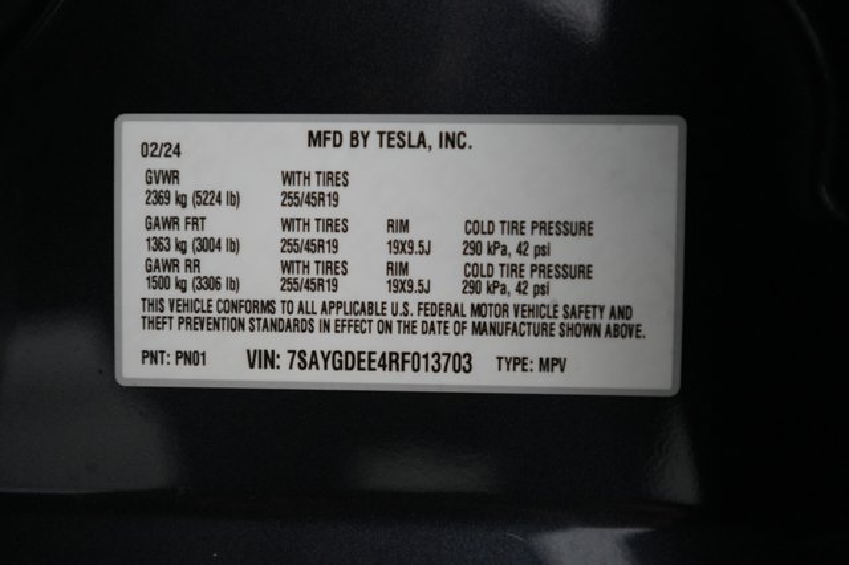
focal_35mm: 28
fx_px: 660
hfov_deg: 65.5
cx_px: 424
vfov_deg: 46.4
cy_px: 282
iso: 4000
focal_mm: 28
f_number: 2.8
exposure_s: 1/160
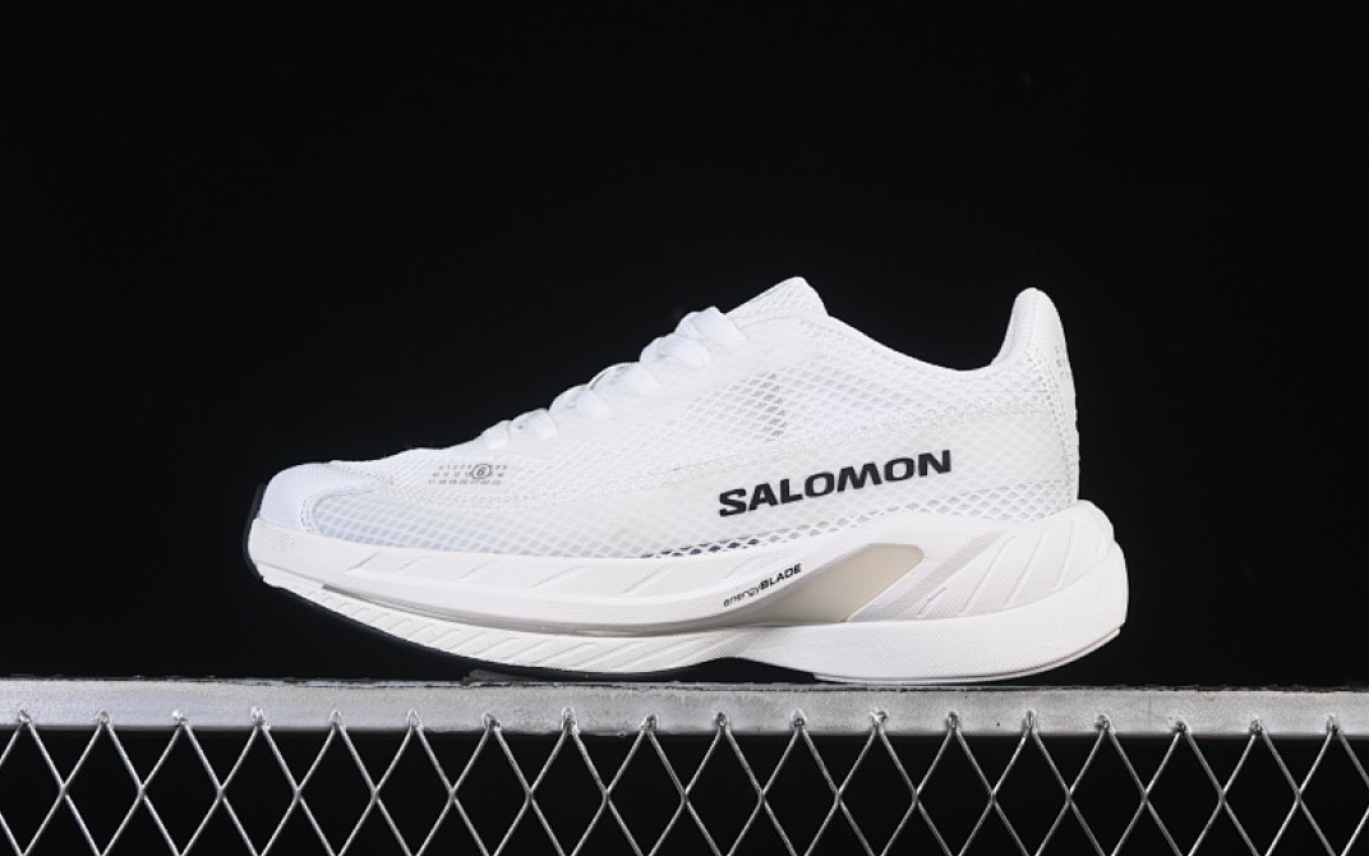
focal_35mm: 77
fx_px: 2873
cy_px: 399
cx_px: 686
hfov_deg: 26.8
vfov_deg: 16.9
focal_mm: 50
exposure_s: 1/100
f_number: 8
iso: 160
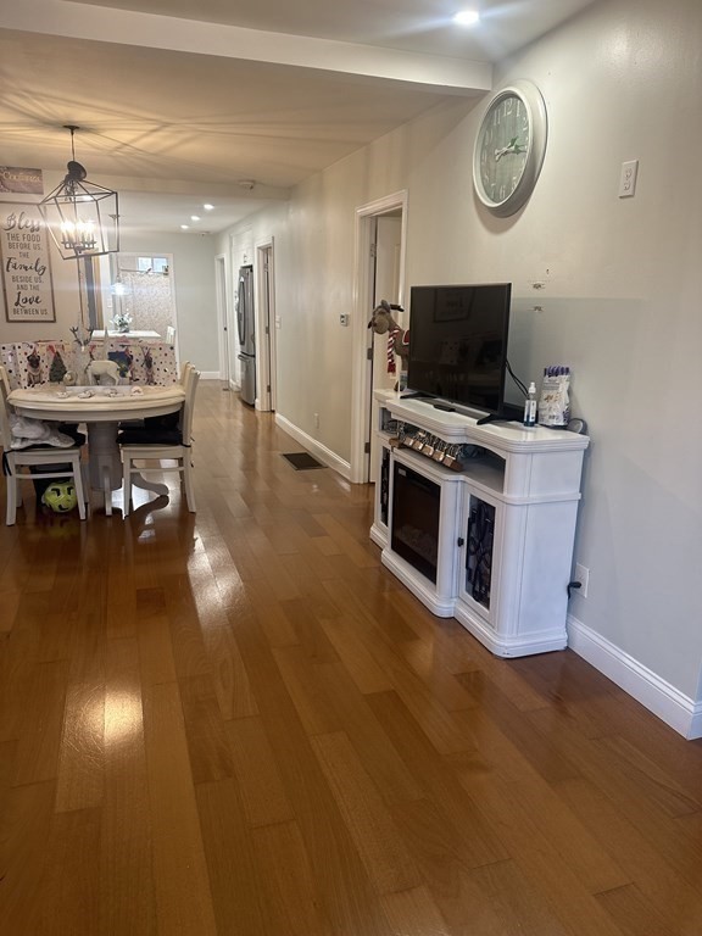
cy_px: 468
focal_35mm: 24
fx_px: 649
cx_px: 351
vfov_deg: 71.6
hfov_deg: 56.8
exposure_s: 1/60
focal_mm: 6.86
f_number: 1.78
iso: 125
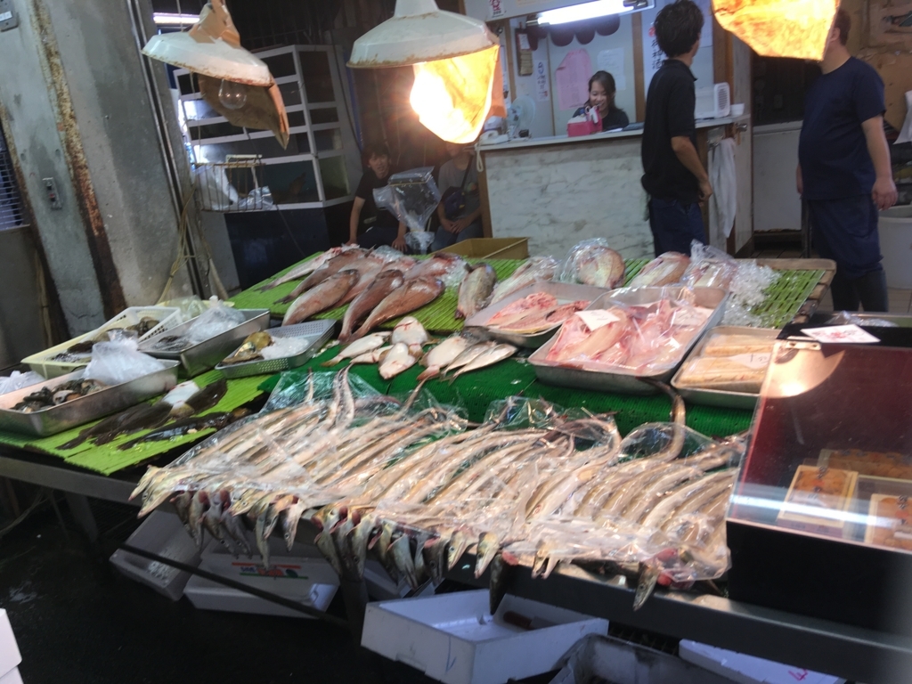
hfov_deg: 61.7
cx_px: 456
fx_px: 764
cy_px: 342
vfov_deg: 48.2
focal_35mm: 29
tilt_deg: -15.0
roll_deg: +6.0
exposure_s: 1/40
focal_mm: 4.15
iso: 25
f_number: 2.2
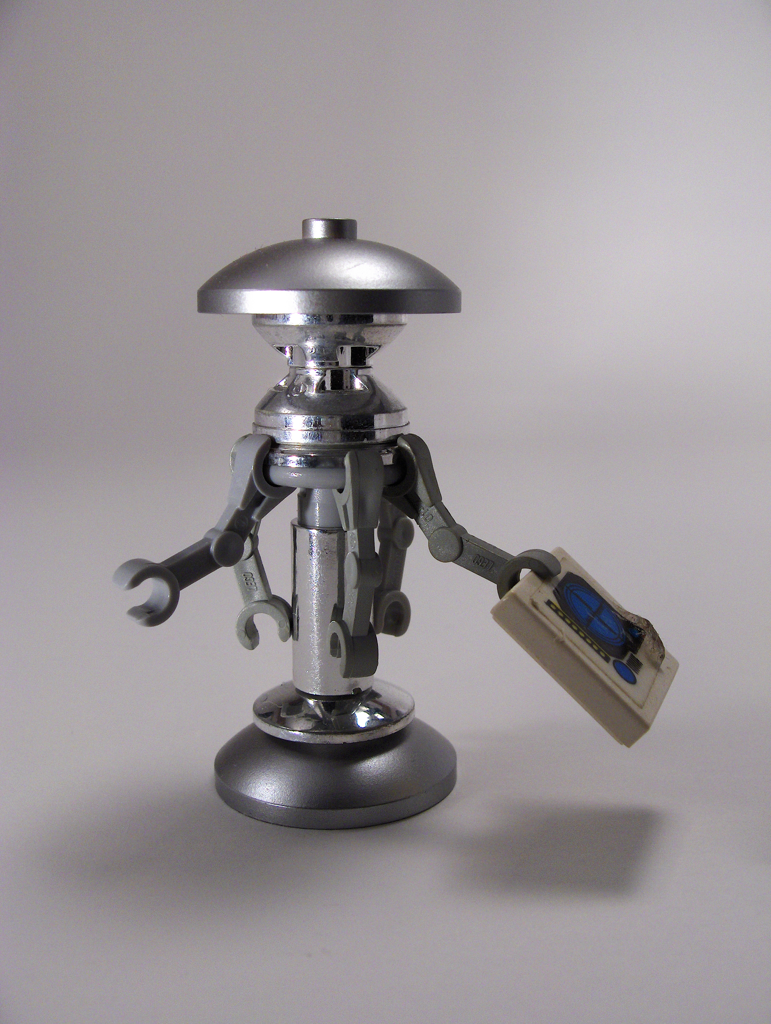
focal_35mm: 39
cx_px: 386
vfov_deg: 47.8
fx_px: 1155
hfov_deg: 36.9
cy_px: 512
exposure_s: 1/211
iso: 100
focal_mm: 8
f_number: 4.8
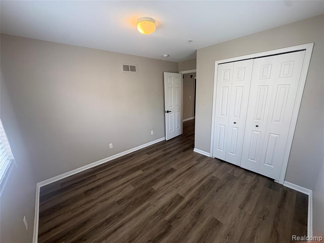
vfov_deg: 85.7
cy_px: 122
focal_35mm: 14
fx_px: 131
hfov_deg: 102.1
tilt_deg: -14.4
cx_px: 162
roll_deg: +2.2
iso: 125
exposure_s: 1/120
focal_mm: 2.22
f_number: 2.2
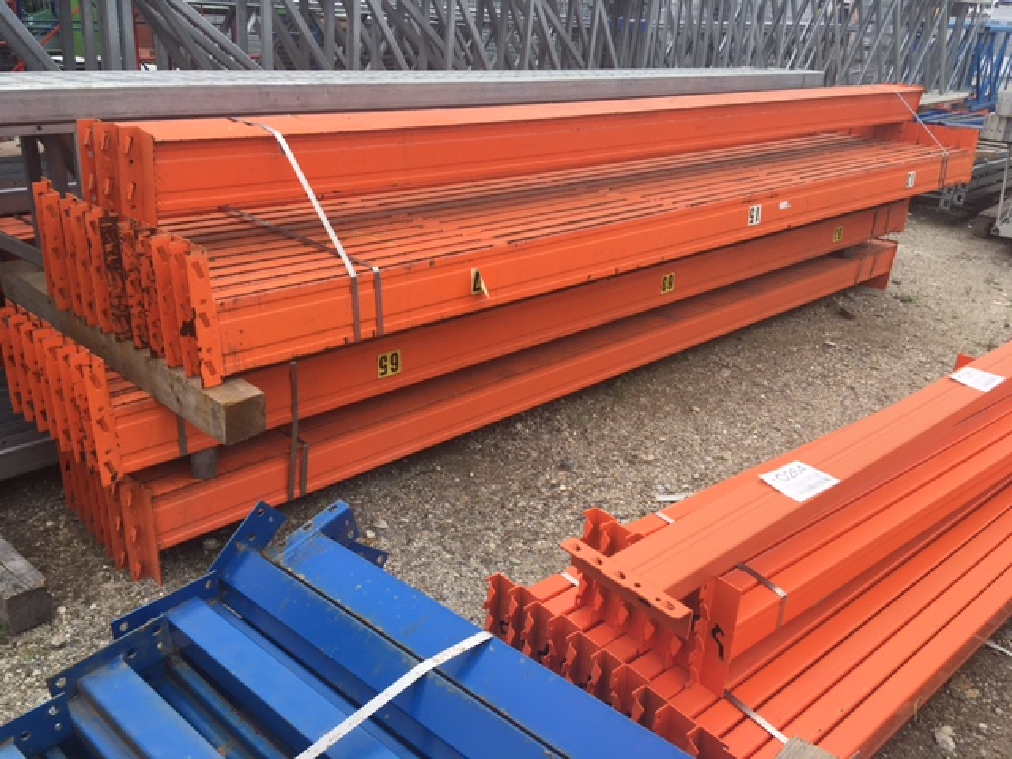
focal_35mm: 29
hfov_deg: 61.7
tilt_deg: -22.7
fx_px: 848
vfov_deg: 48.2
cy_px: 380
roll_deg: -1.4
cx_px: 506
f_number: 2.2
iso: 25
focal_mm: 4.15
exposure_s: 1/601
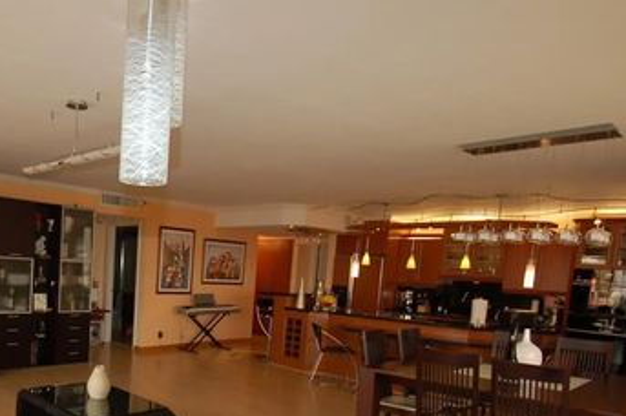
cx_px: 161
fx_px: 486
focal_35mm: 28
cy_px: 315
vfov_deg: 44.7
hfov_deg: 62.0
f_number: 3.5
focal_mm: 10
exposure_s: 1/60
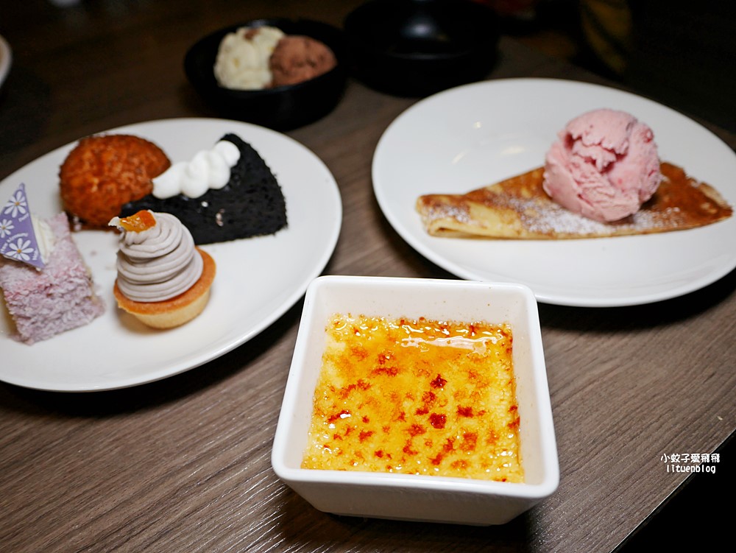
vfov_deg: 49.8
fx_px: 596
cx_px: 368
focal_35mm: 28
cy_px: 276
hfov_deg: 63.4
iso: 200
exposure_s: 1/125
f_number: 2.5
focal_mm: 14
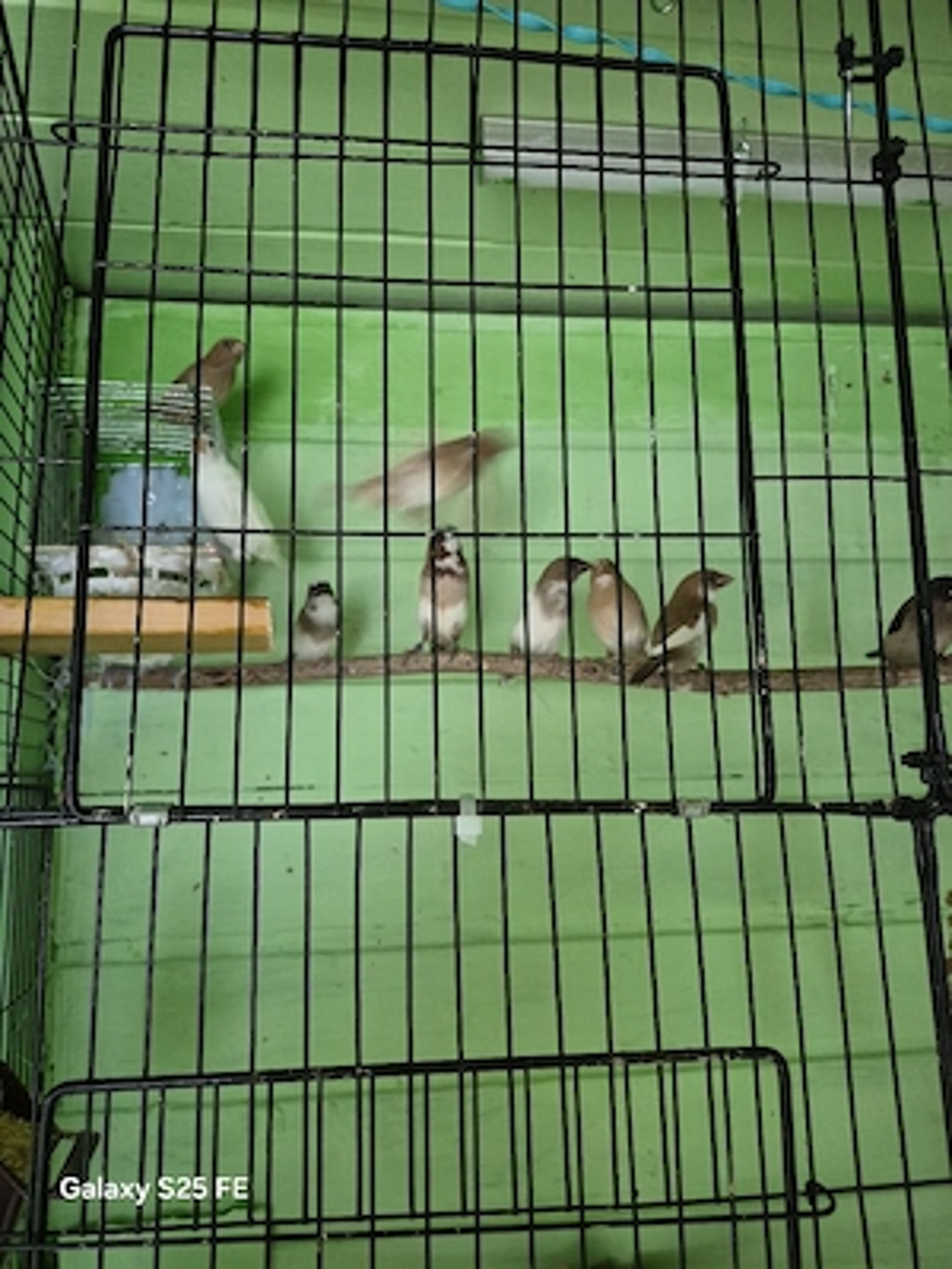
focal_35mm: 23
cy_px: 634
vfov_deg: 73.9
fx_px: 843
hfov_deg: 58.9
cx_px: 476
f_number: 1.8
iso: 640
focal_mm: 5.4
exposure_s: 1/51
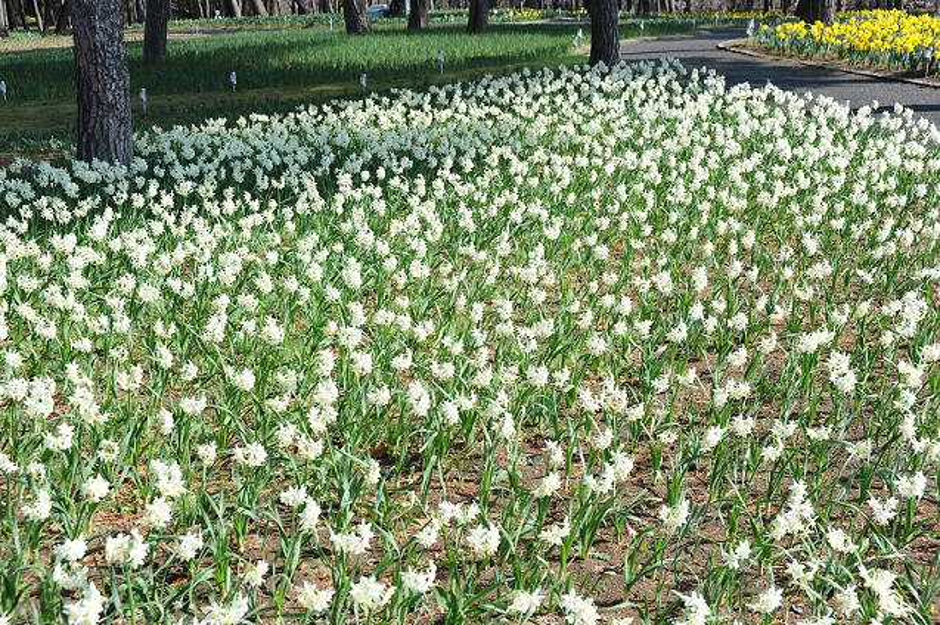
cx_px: 470
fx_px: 1305
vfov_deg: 27.0
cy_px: 312
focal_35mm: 50
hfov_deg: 39.6
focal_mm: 50
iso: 500
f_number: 10
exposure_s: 1/400
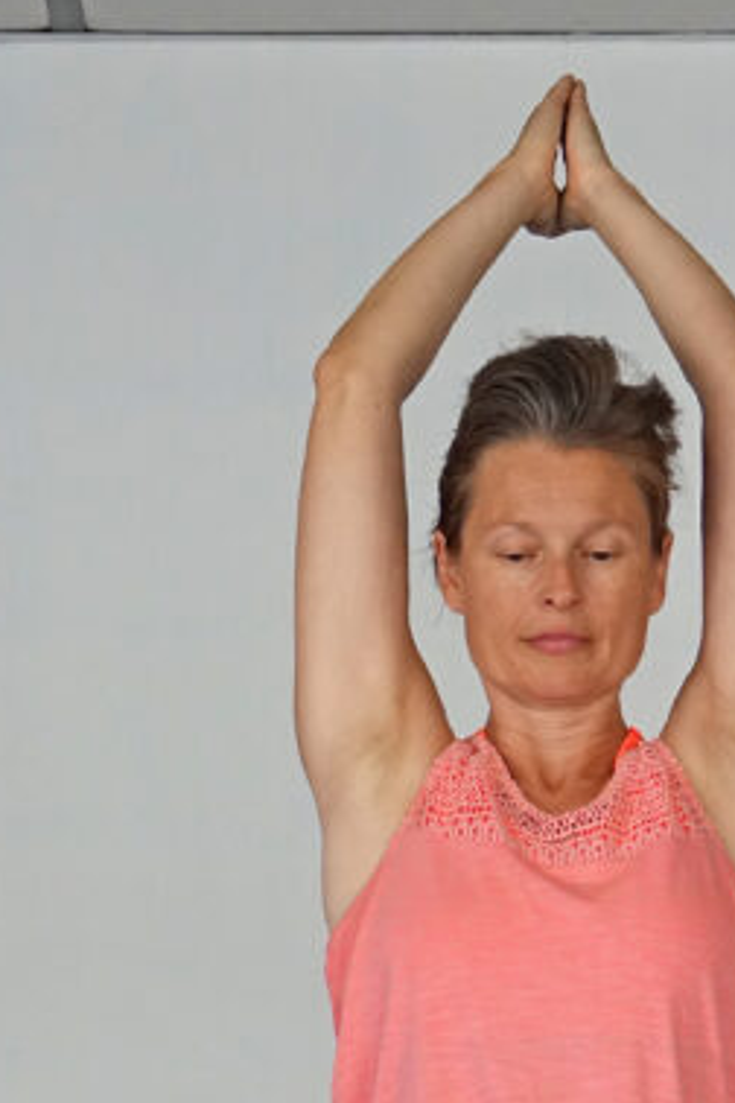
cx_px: 356
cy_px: 1316
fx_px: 5696
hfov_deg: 7.4
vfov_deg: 10.9
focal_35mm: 186
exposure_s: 1/80
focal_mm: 22.19
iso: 400
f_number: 3.5
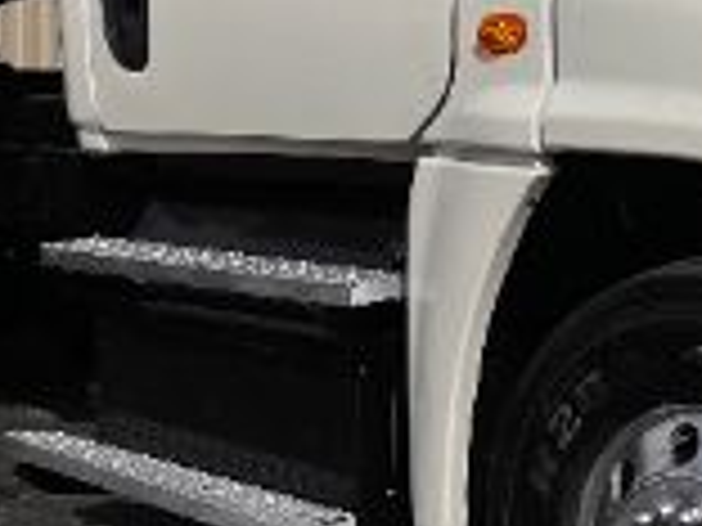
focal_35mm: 107
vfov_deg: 13.4
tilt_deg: +5.7
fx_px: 2170
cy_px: -121
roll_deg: +3.0
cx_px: 554
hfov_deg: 18.2
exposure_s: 1/13333
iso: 50
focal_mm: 5.1
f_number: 1.6
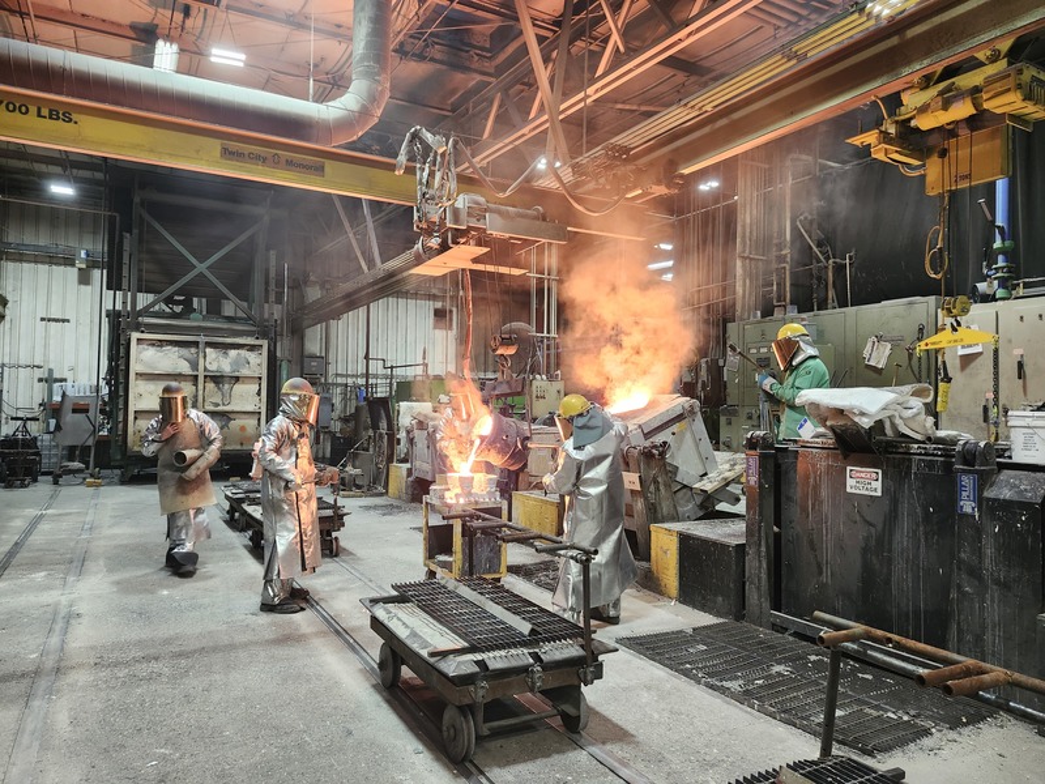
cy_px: 392
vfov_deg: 58.9
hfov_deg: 73.9
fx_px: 694
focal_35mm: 23
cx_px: 522
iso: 320
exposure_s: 1/120
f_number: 1.8
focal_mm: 5.54
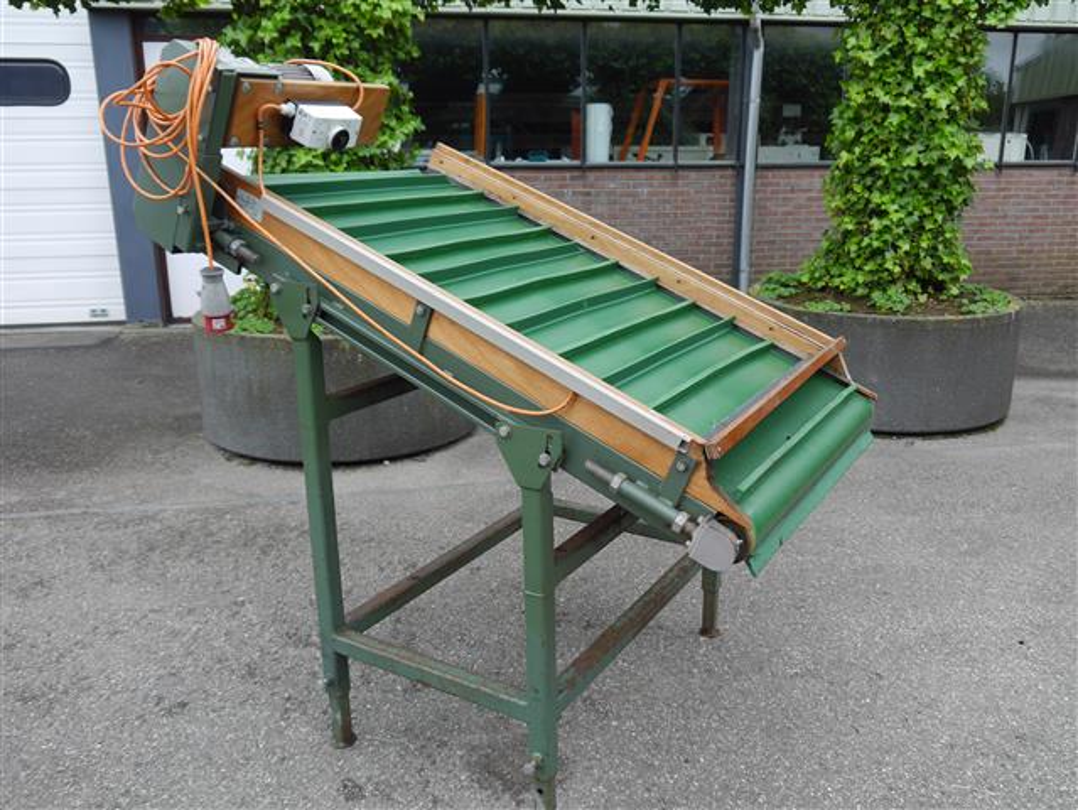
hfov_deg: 59.9
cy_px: 405
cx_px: 539
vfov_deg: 46.8
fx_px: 935
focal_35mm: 30
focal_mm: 15
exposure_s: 1/125
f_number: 4.5
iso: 160
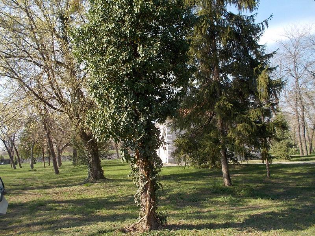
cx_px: 158
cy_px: 118
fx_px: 264
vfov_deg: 48.2
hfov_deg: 61.7
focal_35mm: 29
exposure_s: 1/320
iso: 80
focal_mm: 4.1
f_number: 3.3
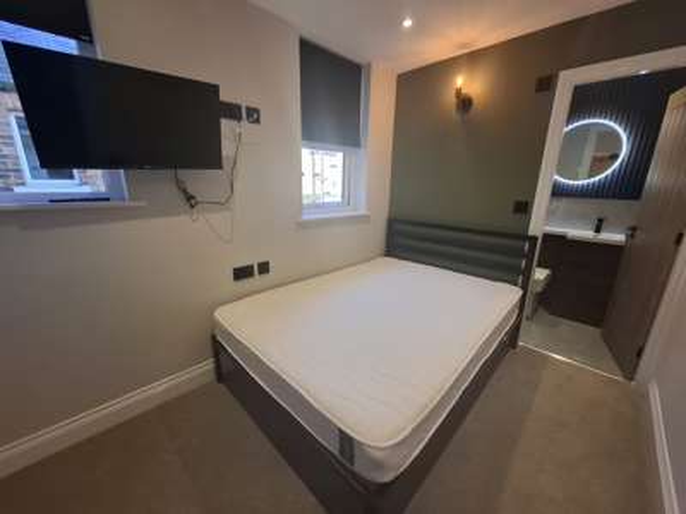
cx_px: 343
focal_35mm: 13
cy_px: 257
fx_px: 258
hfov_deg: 106.2
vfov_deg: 89.9
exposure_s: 1/50
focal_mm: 1.74
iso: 80
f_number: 2.2
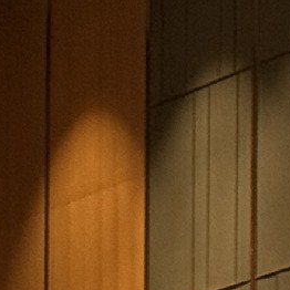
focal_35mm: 389
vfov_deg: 4.3
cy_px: 889
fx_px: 3687
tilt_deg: +3.5
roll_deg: -0.7
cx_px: 553
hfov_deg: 4.4
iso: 64
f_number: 1.78
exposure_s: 1/120
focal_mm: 6.76
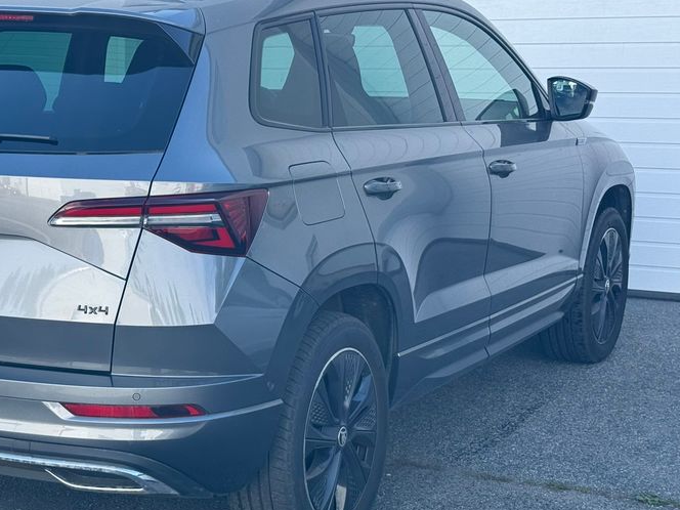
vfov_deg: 19.9
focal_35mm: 74
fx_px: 1454
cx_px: 197
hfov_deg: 26.1
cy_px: 303
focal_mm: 6.76
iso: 64
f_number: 1.78
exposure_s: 1/939
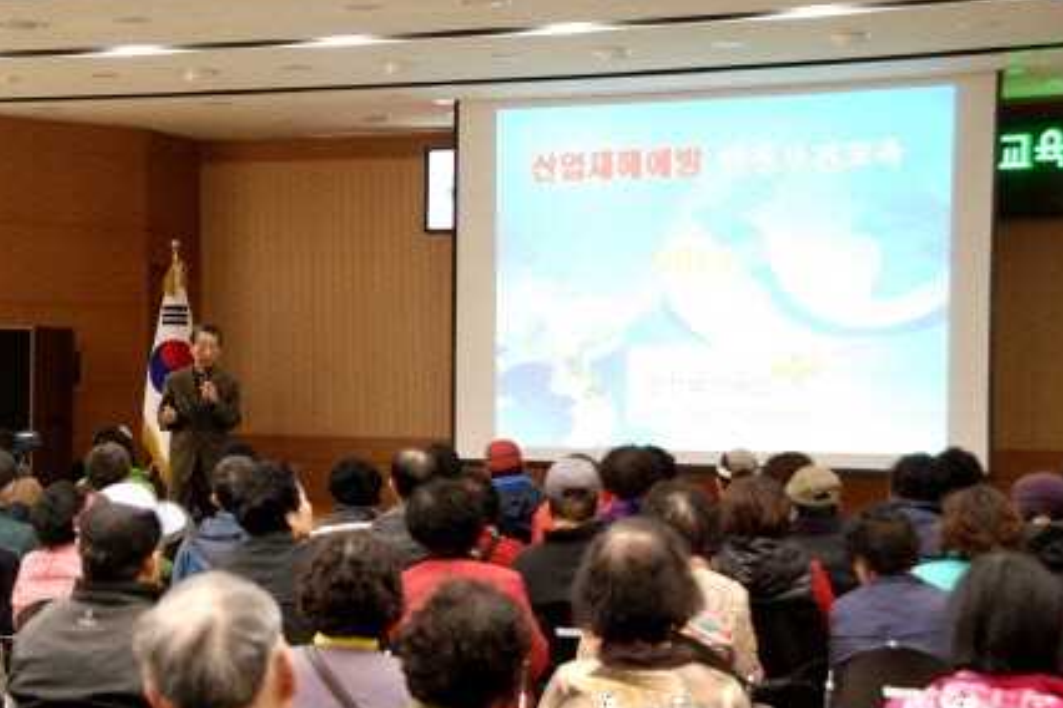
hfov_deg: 27.3
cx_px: 477
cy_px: 389
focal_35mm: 74
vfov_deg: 18.4
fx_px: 2185
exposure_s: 1/25
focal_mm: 42
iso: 1000
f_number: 5.6
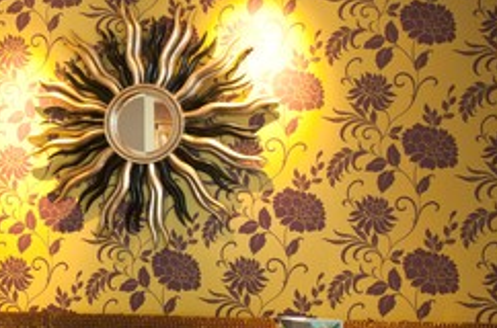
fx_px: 1225
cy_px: 262
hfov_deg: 22.4
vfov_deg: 15.2
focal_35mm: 89
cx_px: 51
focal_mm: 28
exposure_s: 1.3
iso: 200
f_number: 8
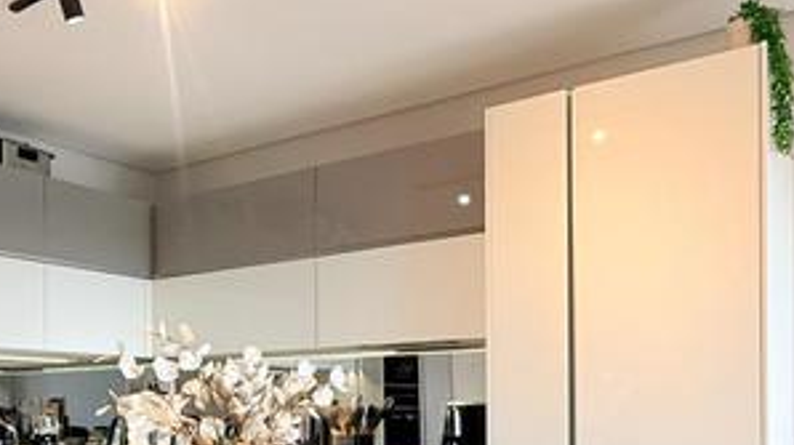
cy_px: 405
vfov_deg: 27.8
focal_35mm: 41
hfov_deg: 48.5
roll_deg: +0.3
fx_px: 862
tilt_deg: +0.6
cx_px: 256
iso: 200
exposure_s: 1/100
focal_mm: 2.22
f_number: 2.2
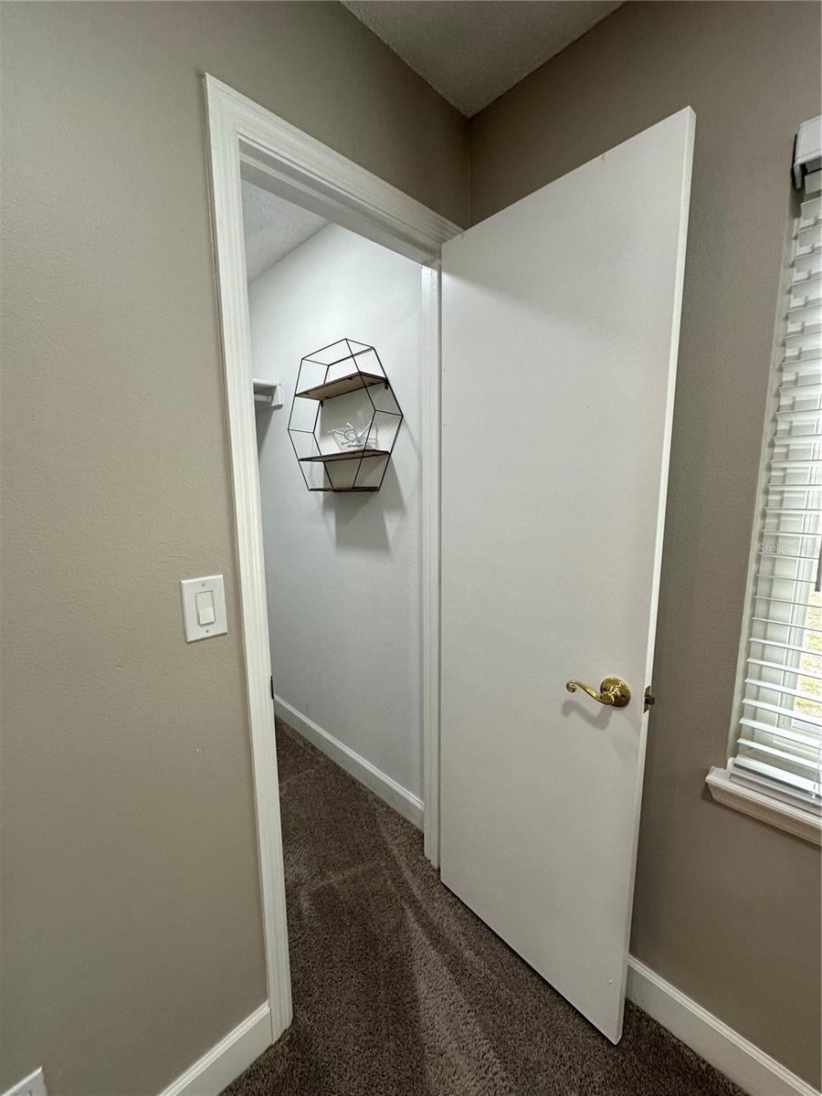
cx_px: 411
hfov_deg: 85.7
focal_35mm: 14
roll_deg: +0.6
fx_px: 443
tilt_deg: -7.1
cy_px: 548
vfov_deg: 102.1
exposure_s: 1/120
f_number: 2.2
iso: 160
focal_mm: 2.22
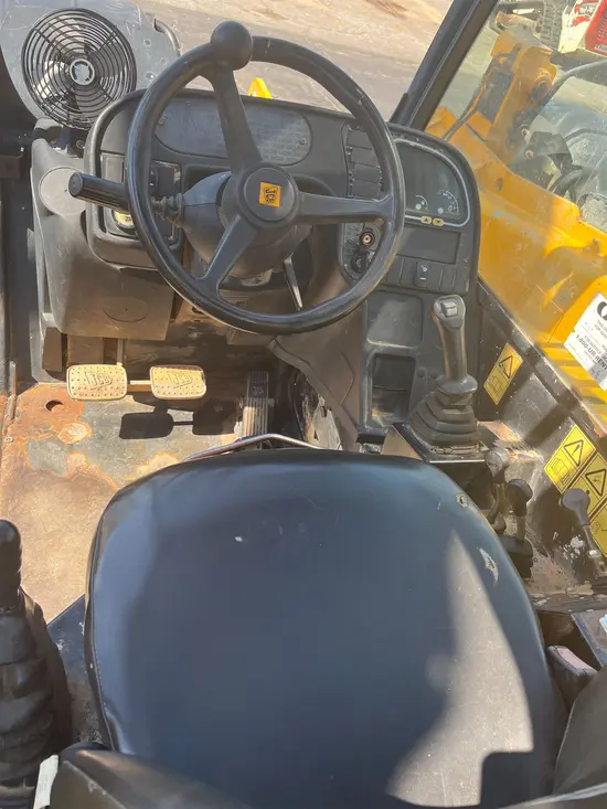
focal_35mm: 26
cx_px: 304
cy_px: 404
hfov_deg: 53.1
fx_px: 608
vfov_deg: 67.3
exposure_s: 1/497
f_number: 1.6
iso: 50
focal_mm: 5.1
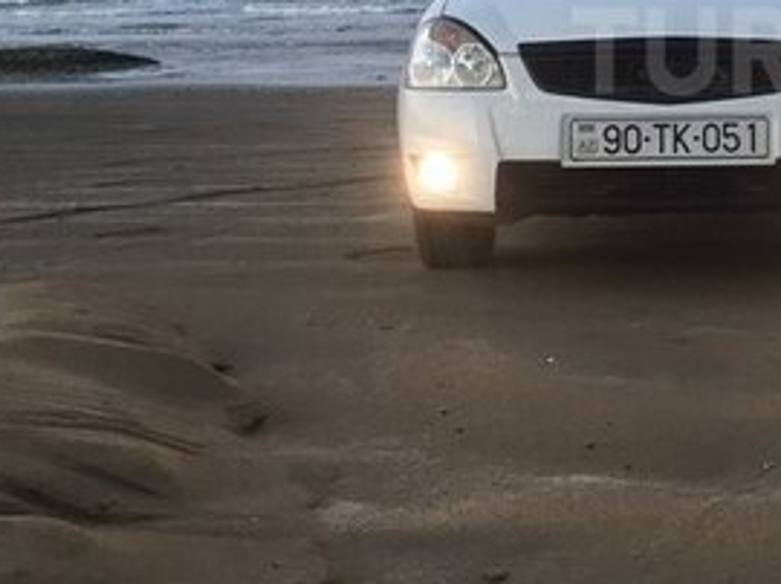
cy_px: 51
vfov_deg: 20.3
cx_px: 868
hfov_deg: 25.4
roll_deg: +1.8
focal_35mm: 71
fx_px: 1600
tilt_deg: -4.4
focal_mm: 4.15
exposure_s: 1/33
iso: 40
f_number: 2.2
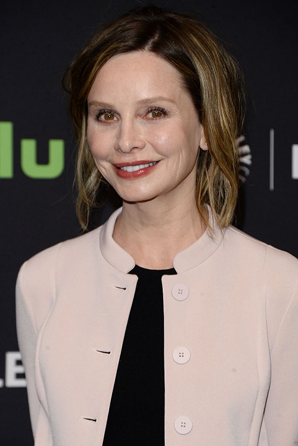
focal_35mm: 200
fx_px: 2481
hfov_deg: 6.9
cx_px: 149
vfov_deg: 10.3
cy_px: 223
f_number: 8
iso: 1250
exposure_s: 1/200
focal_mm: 200
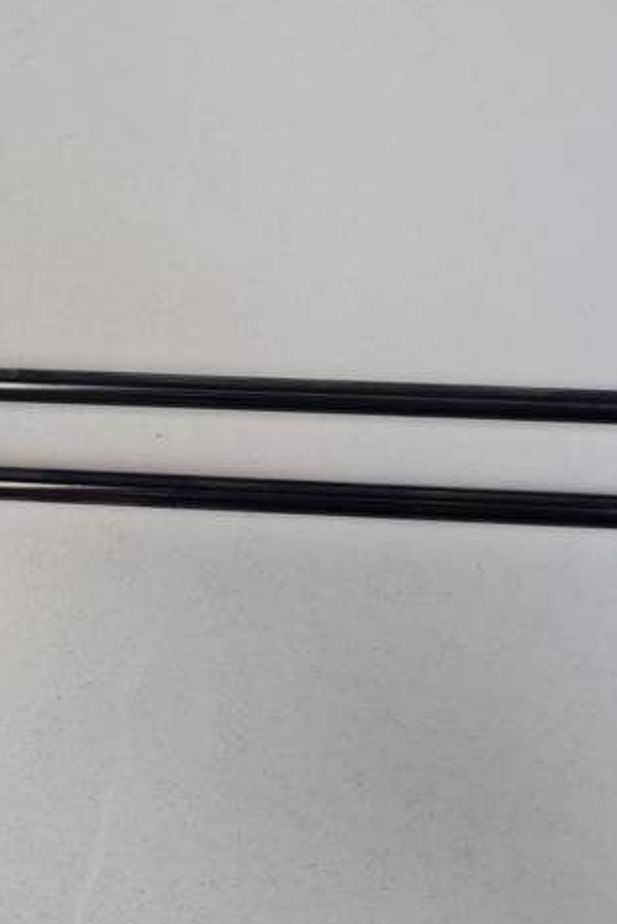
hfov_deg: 35.9
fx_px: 950
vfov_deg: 51.9
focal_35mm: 37
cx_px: 263
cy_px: 462
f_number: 1.8
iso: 50
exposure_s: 1/352
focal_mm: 5.4
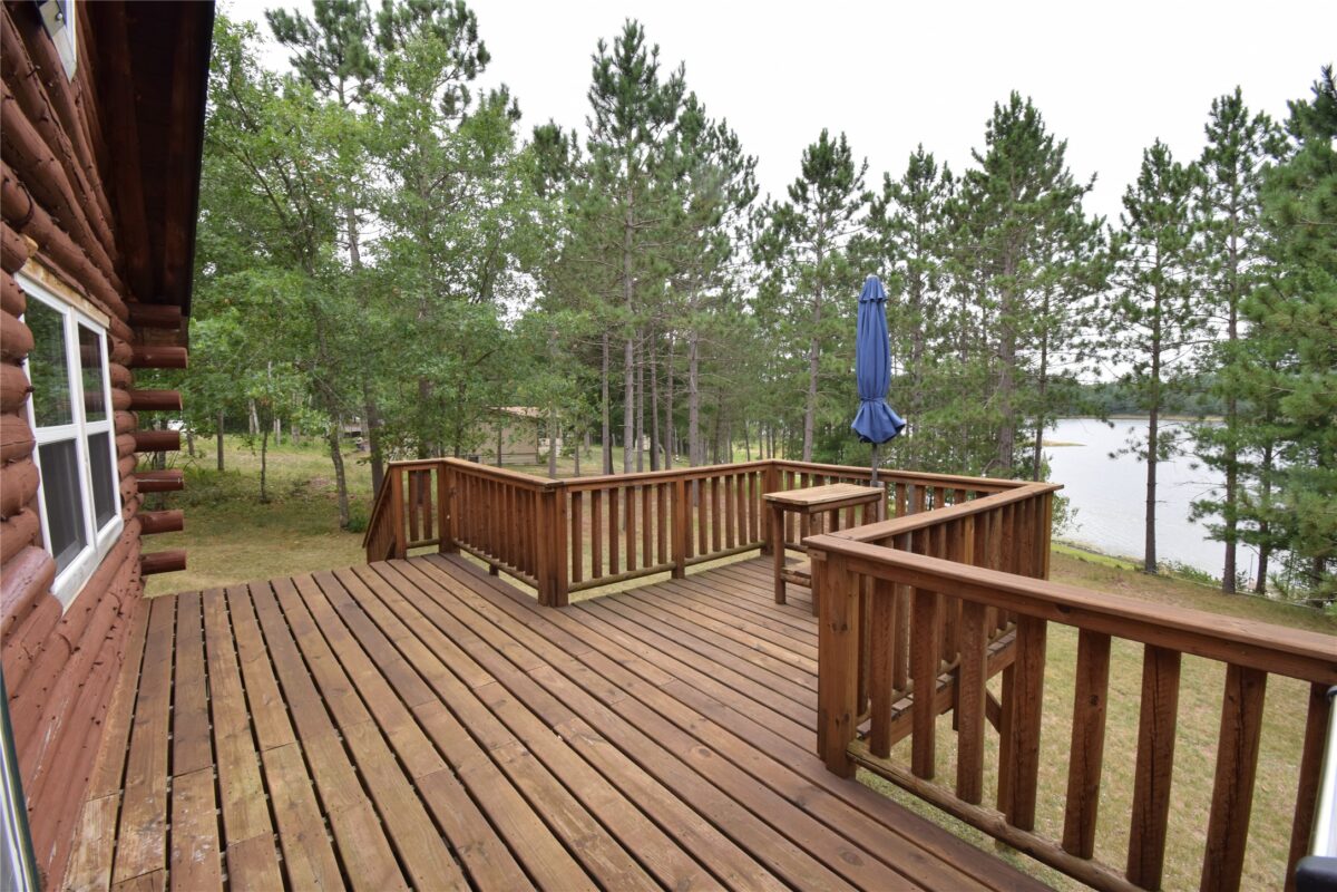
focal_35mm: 15
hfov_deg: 100.4
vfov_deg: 77.3
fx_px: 557
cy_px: 446
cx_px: 668
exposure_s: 1/200
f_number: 10
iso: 320
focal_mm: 10
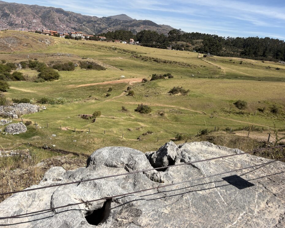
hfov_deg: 62.2
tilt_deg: -17.7
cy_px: 113
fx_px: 236
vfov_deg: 51.5
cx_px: 142
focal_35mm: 28
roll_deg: -7.9
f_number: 1.6
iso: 50
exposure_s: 1/4065
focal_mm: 5.96
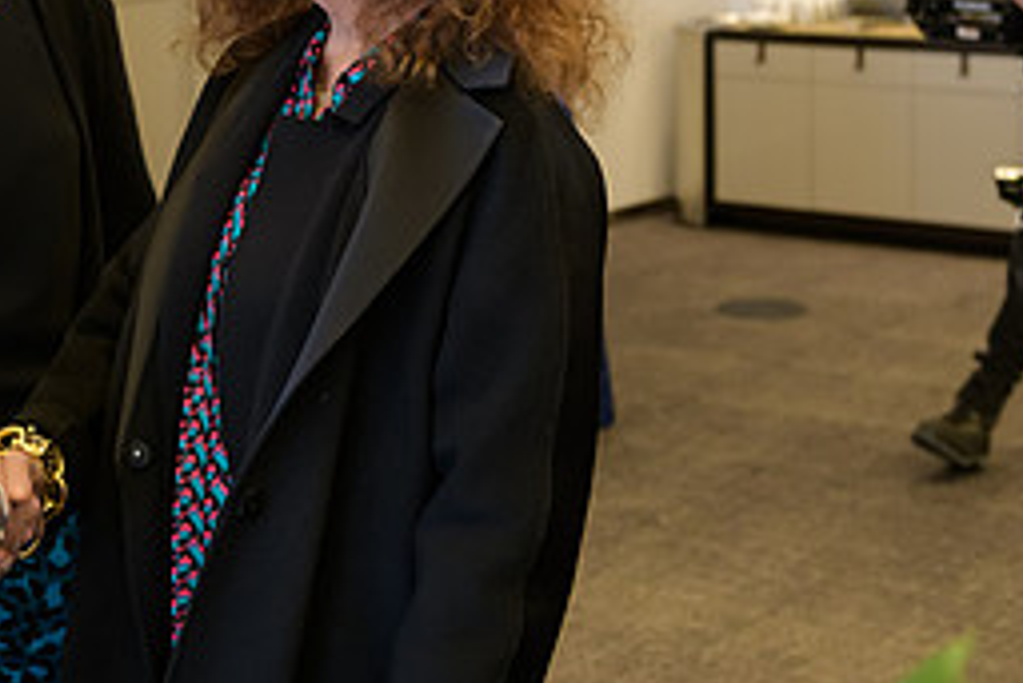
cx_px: 312
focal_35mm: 86
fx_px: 2445
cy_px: -38
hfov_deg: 23.5
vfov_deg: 15.5
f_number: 3.2
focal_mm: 38
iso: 1600
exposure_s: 1/125
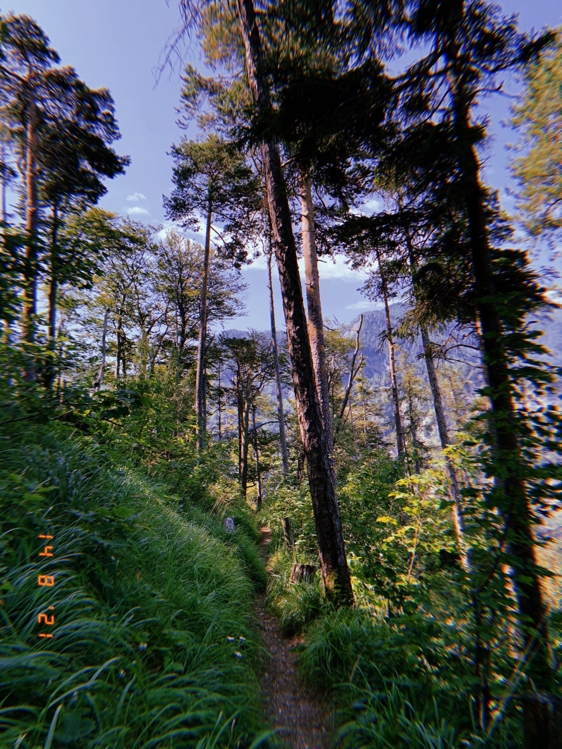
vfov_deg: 67.3
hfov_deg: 53.1
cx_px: 281
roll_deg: +2.6
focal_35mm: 26
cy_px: 374
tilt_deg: +6.7
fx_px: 563
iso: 25
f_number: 1.8
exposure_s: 1/518
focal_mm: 4.25
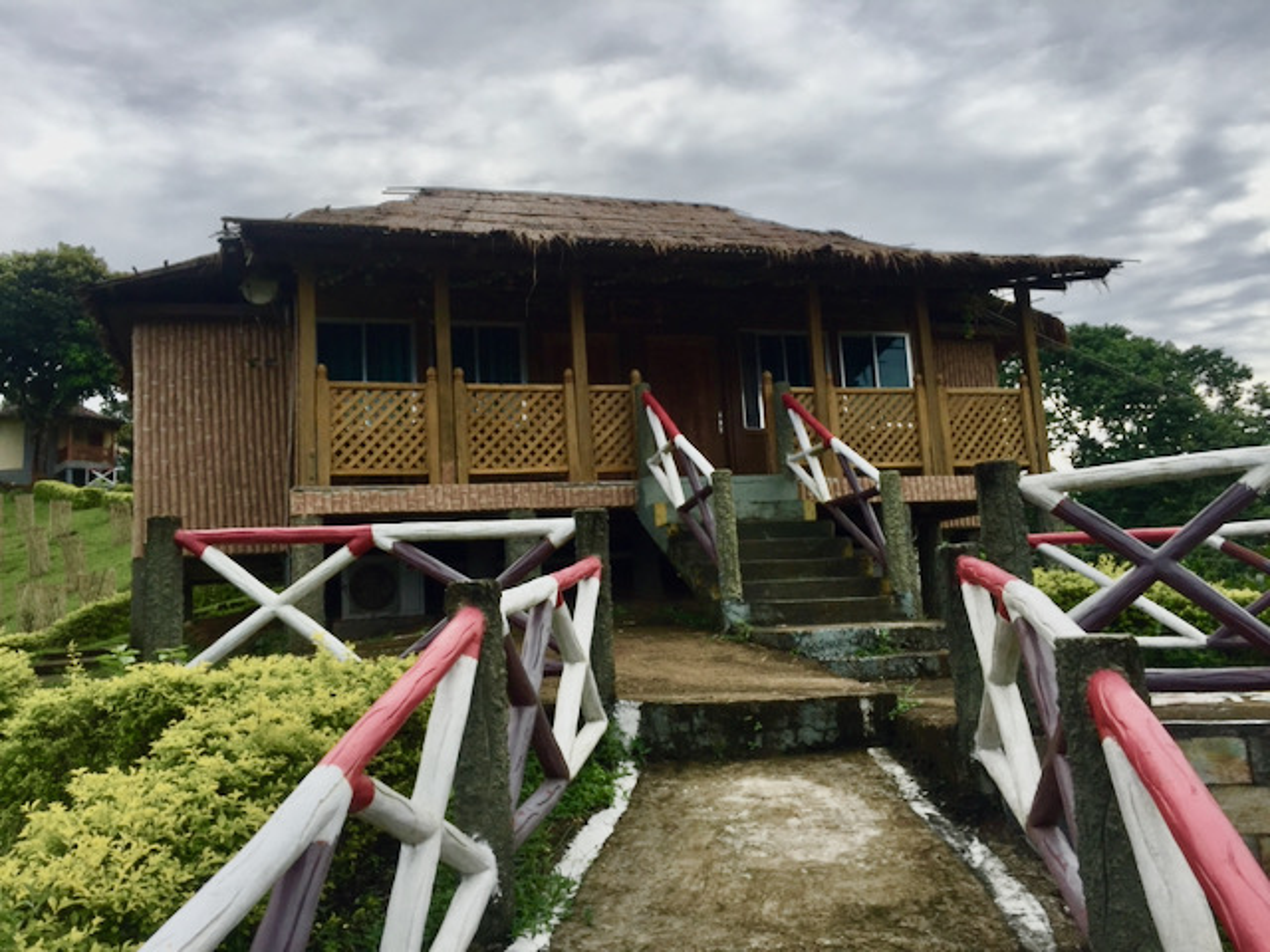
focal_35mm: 29
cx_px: 635
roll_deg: +0.7
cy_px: 476
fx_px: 1064
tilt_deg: +9.4
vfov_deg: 48.2
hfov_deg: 61.7
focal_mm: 4.15
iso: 32
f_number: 2.2
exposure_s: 1/2326
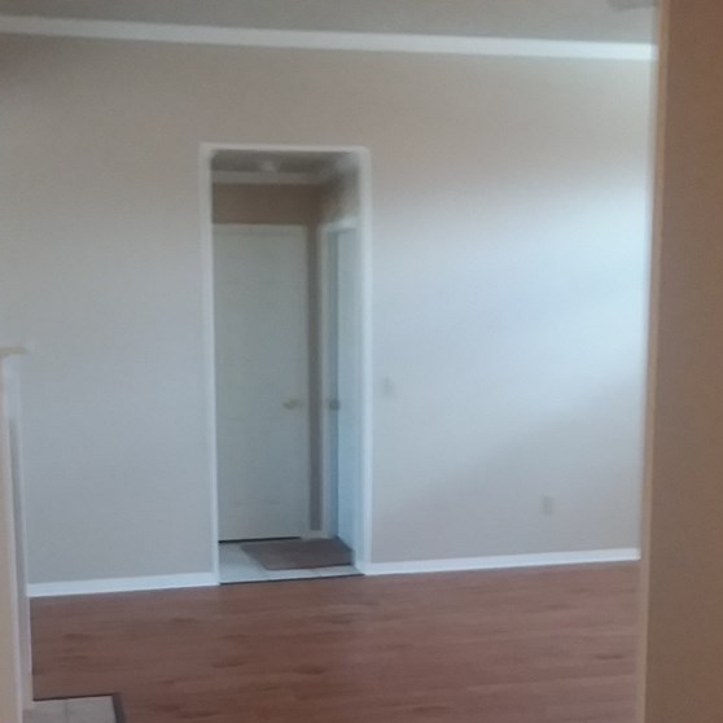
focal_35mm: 47
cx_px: 321
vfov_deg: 35.7
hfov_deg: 36.0
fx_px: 1111
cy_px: 488
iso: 200
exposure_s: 1/30
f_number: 1.9
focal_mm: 2.47
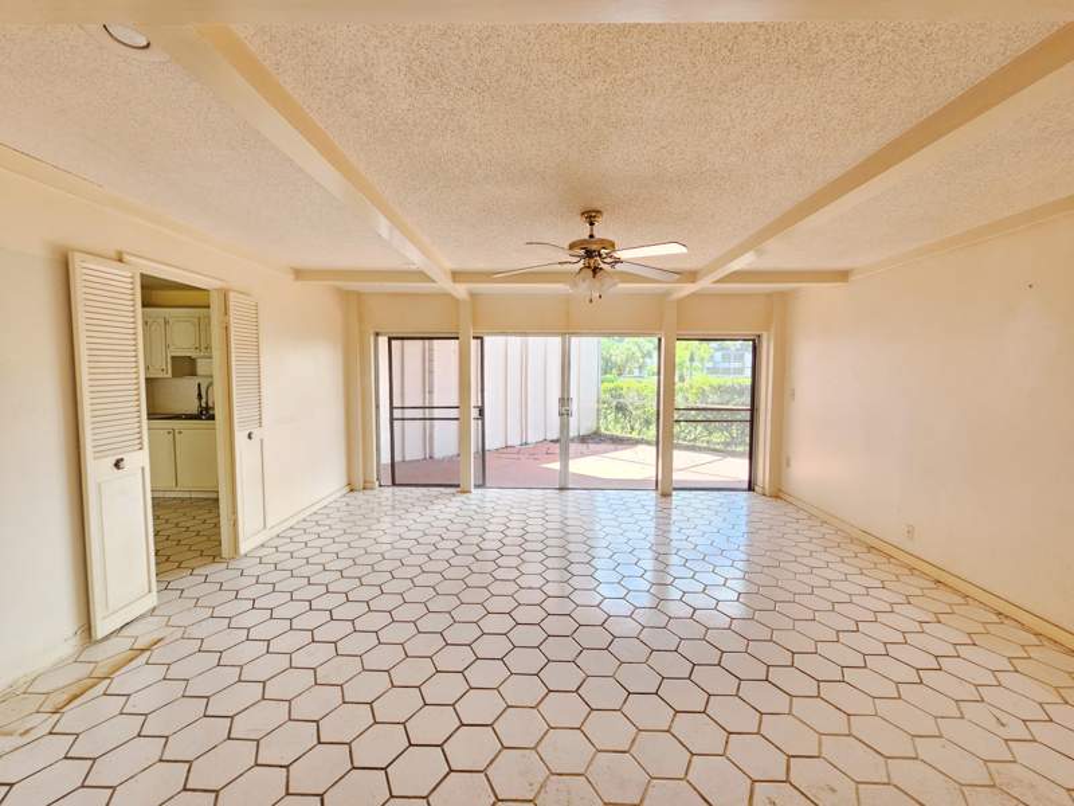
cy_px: 403
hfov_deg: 106.2
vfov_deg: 89.9
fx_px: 403
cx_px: 537
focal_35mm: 13
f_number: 2.2
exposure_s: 1/60
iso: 100
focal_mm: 2.2
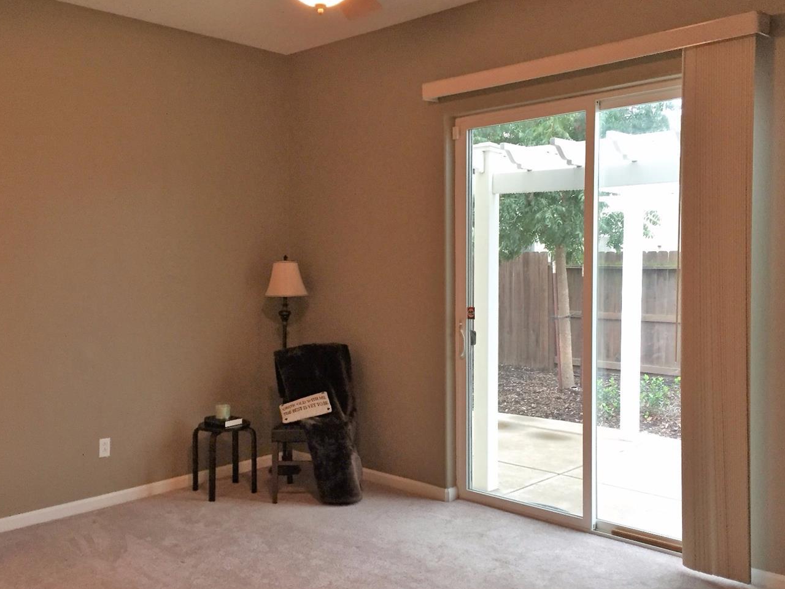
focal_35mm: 34
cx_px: 396
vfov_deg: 41.8
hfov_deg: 54.0
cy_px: 304
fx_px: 771
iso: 160
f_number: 2.2
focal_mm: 4.15
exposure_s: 1/30
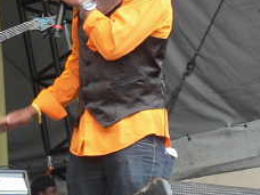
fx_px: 1585
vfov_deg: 7.0
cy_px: 80
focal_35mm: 211
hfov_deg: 9.3
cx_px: -18
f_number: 3.2
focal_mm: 14.5
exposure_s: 1/40
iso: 64
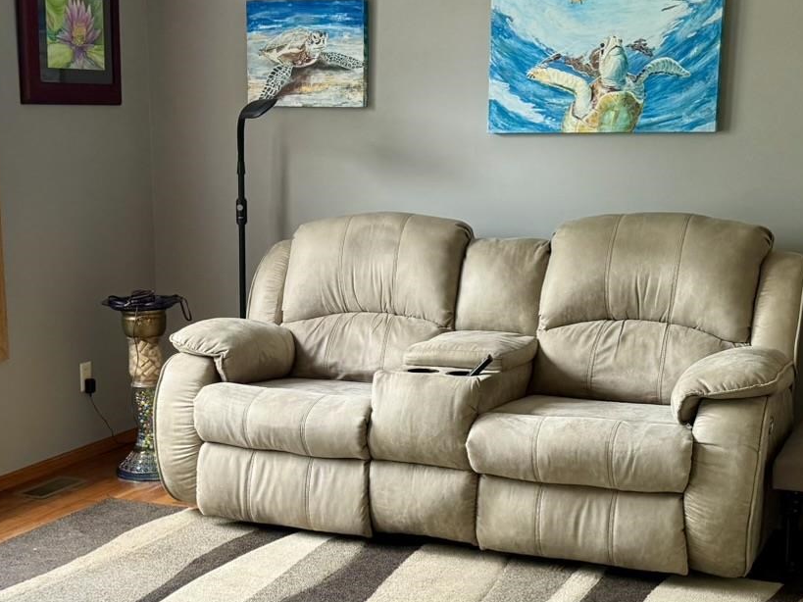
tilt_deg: -10.1
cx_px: 298
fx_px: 1392
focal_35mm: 60
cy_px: 374
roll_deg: +0.6
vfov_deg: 24.3
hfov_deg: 32.0
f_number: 1.78
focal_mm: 6.76
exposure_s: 1/121
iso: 200
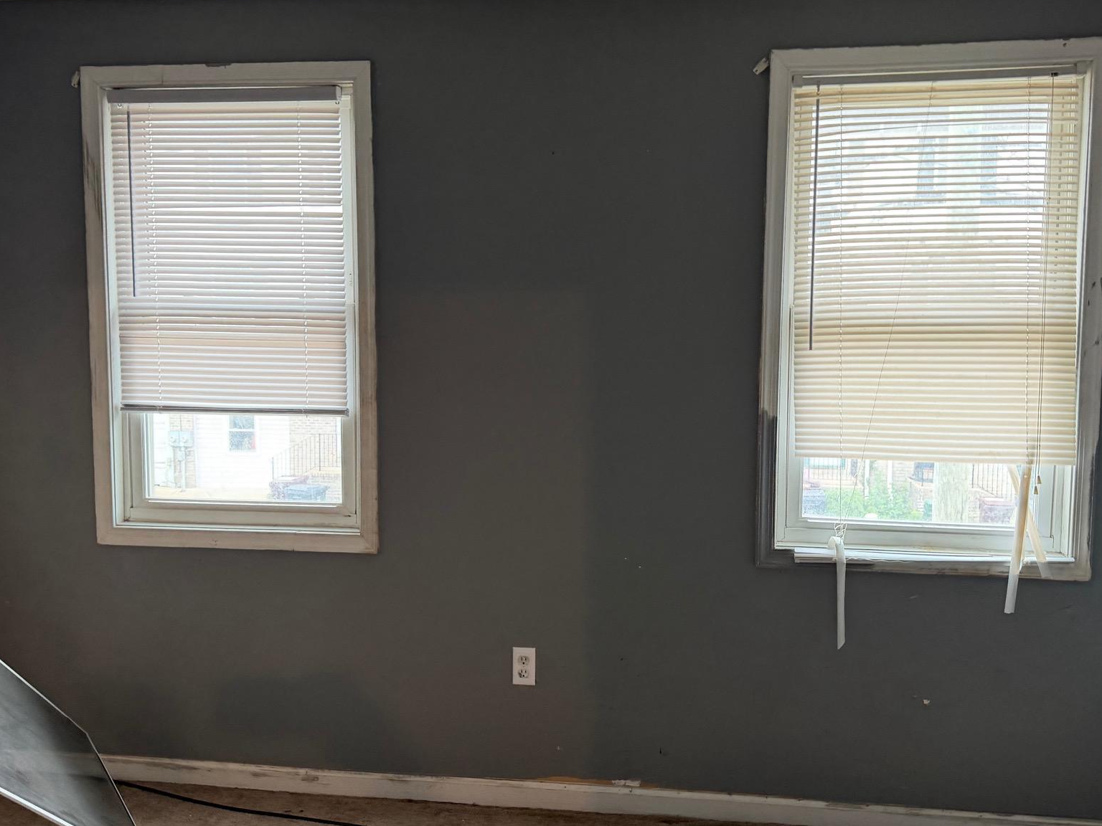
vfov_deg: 44.2
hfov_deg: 56.8
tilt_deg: -3.8
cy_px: 402
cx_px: 583
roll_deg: +0.3
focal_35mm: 32
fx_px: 1019
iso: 200
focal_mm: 6.76
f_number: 1.78
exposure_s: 1/104
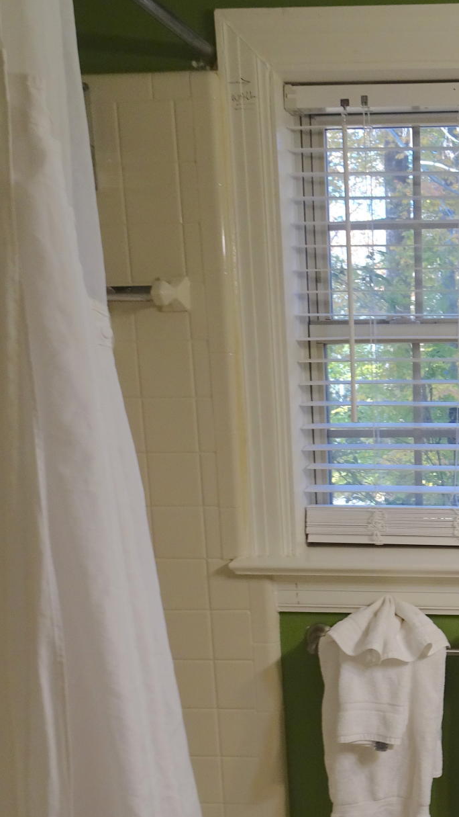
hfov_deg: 26.4
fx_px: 930
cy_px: 548
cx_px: 449
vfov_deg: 46.6
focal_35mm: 43
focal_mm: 4.1
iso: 100
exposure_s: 1/30
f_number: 3.5
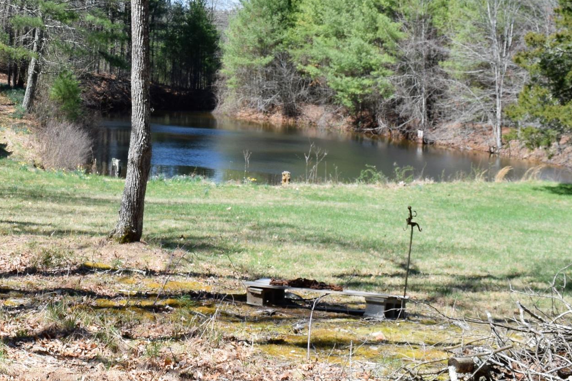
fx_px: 1033
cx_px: 38
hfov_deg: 29.4
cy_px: 26
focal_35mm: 65
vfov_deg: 20.4
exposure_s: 1/250
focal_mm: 18
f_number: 8
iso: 220
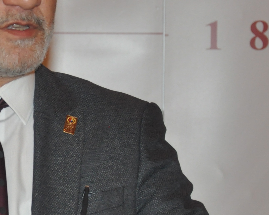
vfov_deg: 5.0
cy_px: 100
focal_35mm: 308
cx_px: -24
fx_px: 2452
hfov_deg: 6.3
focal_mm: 66
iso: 800
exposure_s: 1/60
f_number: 5.3
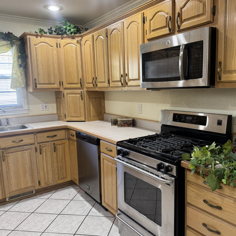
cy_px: 120
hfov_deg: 55.2
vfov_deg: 55.6
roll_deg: +1.4
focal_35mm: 29
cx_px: 141
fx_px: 224
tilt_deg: -8.8
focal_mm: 6.76
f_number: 1.78
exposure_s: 1/60
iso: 160
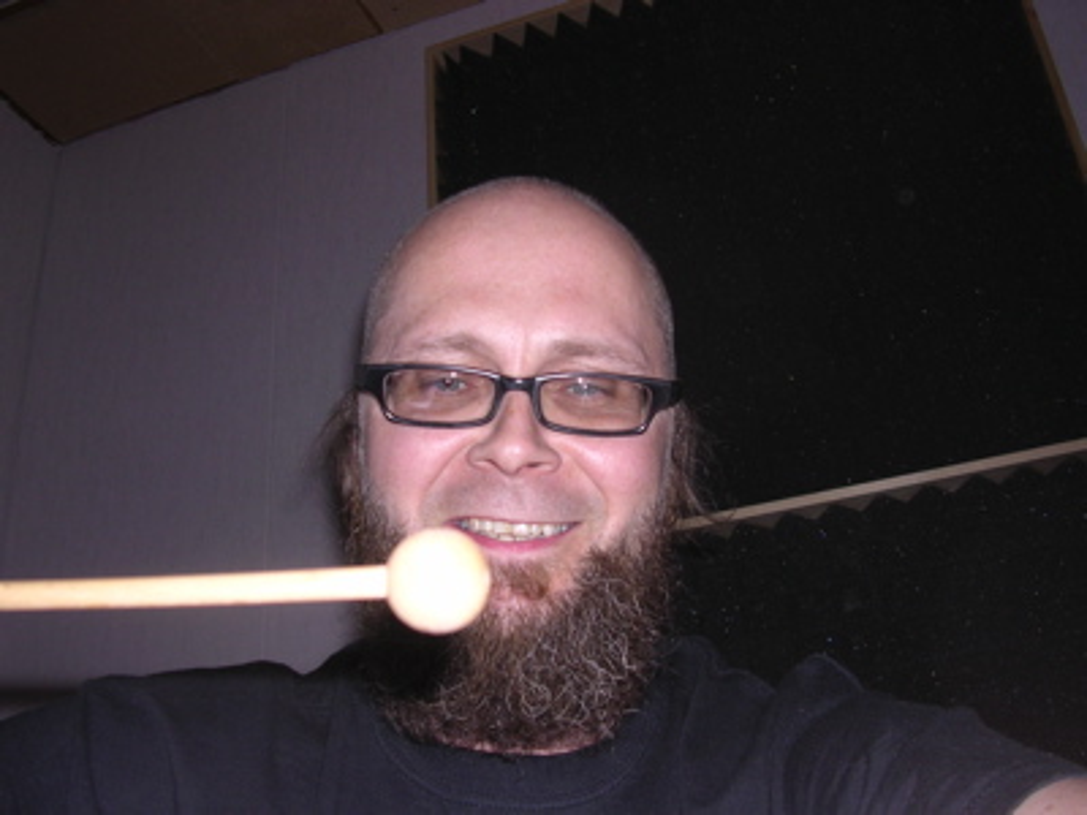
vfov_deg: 37.7
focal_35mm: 38
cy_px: 408
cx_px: 544
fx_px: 1193
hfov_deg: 49.0
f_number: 2.8
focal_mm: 5.8
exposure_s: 1/60.1
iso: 100
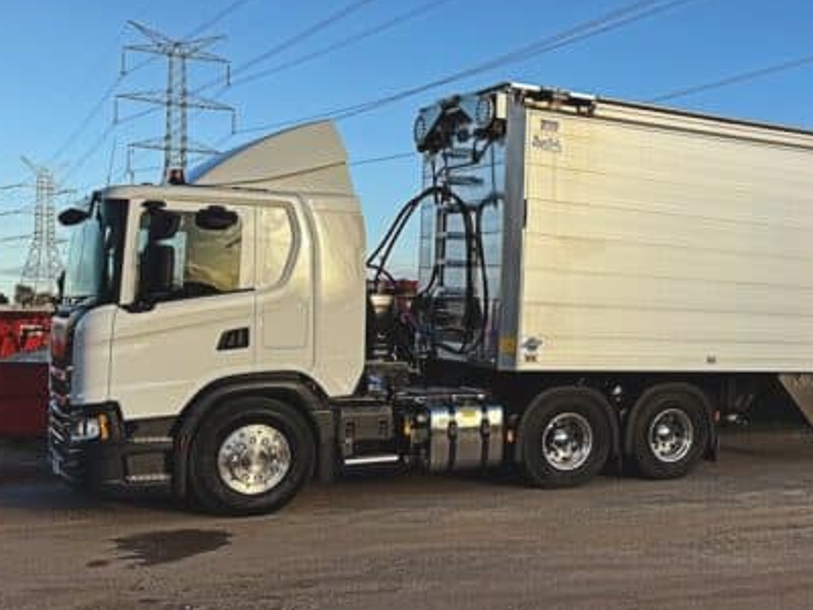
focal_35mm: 45
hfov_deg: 40.1
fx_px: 1057
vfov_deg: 32.2
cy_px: 300
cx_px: 669
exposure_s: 1/3096
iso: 80
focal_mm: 6.76
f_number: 1.78
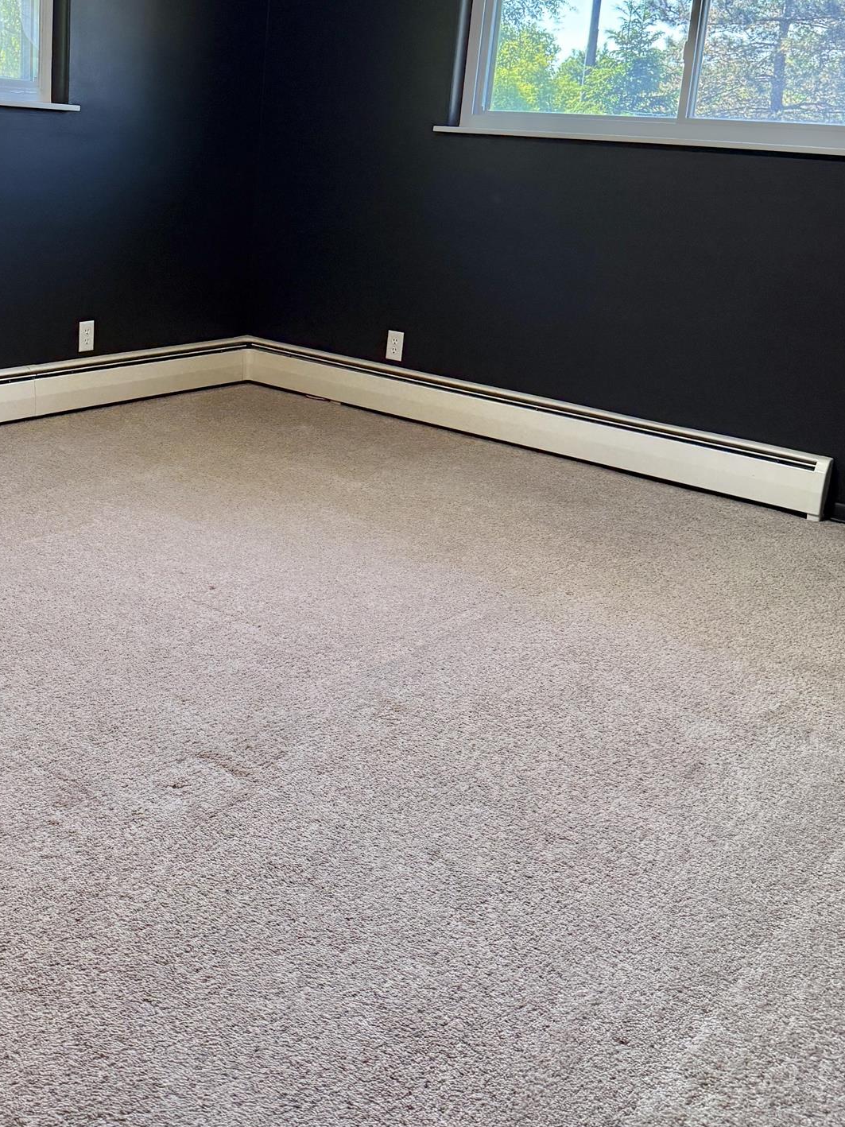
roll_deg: -4.0
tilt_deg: -12.3
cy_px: 393
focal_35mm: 39
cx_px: 234
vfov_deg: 47.2
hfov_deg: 36.1
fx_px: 1270
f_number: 1.78
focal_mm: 6.76
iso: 160
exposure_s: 1/120
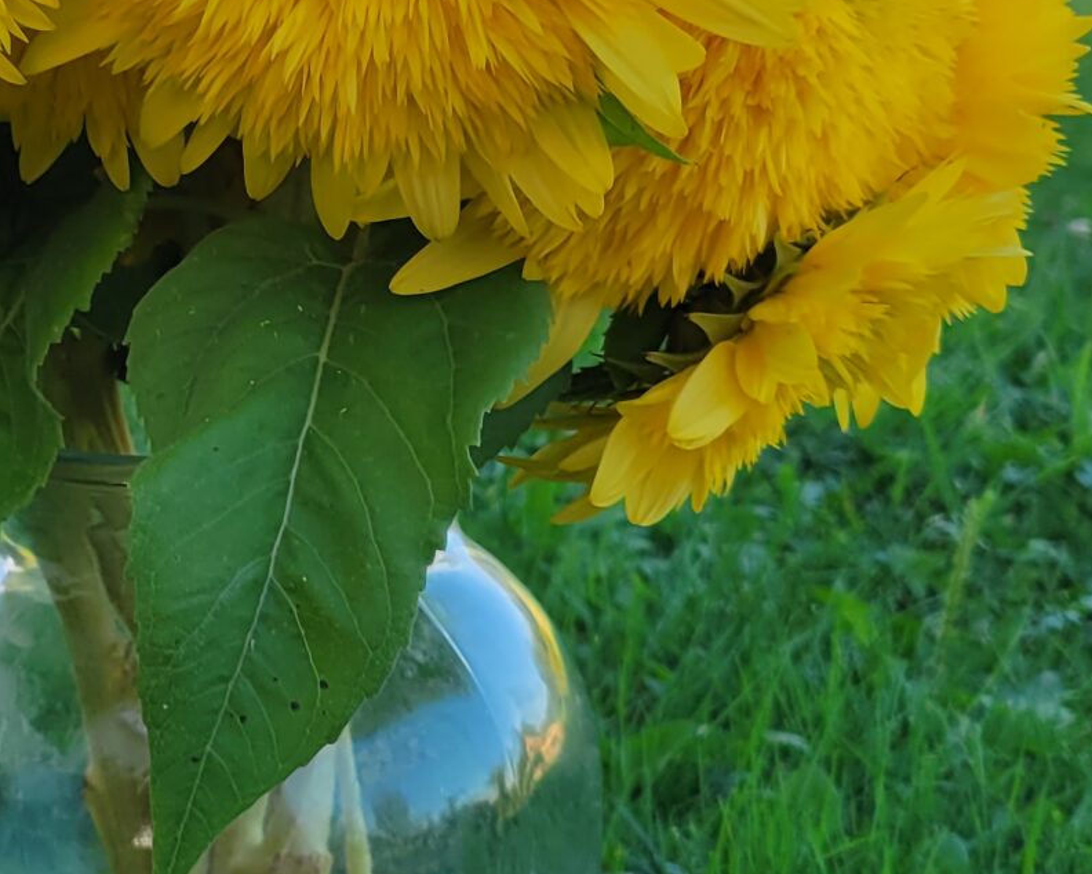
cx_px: 197
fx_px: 2651
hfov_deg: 22.9
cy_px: 269
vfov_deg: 18.7
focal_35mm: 82
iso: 40
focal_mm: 5.4
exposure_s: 1/229
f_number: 1.8
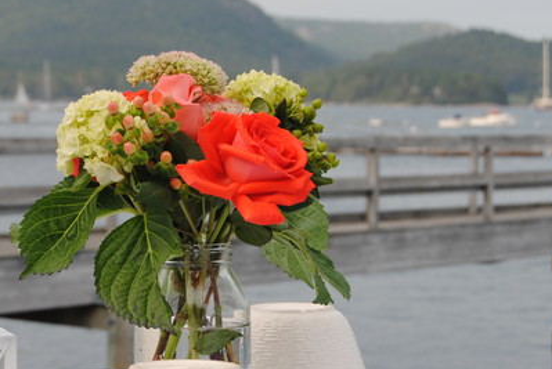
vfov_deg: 10.0
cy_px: 247
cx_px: 181
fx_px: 2100
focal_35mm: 137
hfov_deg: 14.9
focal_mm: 55
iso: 100
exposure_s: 1/250
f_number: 8
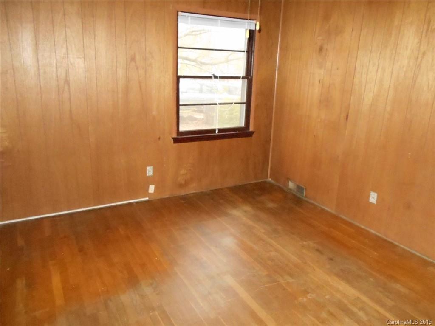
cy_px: 163
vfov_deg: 53.1
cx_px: 218
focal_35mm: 26
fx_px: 327
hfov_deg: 67.3
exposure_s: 1/25
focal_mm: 4.6
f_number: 3.2
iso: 1250
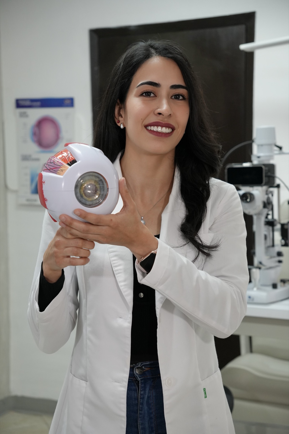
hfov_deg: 21.3
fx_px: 769
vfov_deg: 31.5
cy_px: 217
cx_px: 144
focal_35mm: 64
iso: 1000
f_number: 4
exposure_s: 1/160
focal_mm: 42.6
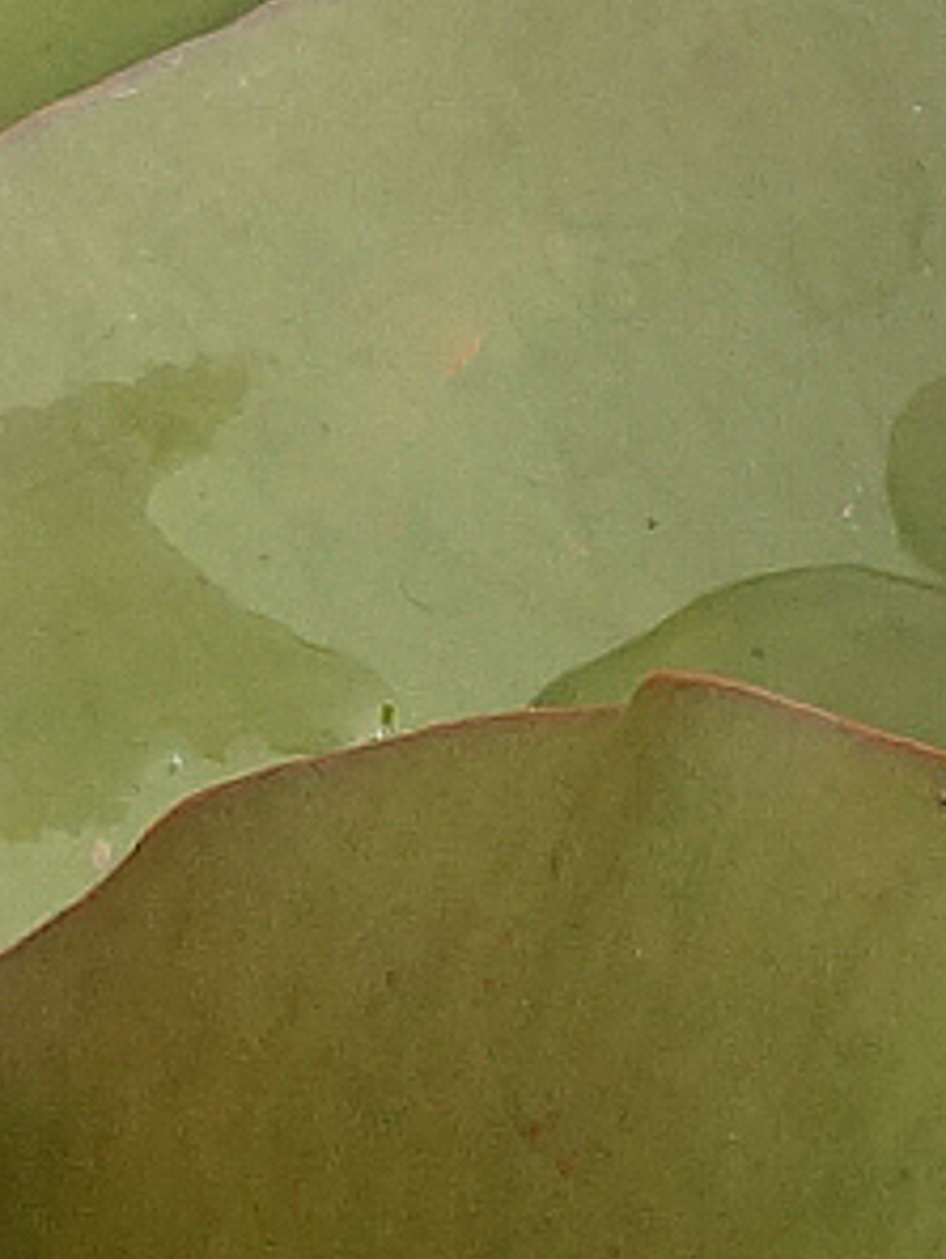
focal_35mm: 582
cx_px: -1150
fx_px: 21192
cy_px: 1005
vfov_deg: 3.4
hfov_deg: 2.5
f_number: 13
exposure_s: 1/160
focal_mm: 100
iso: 400
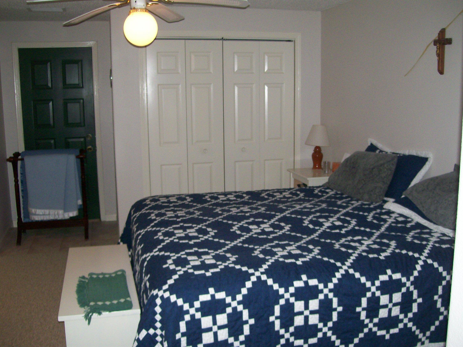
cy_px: 174
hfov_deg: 51.4
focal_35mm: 36
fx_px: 482
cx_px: 232
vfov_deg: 39.7
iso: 140
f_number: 2.7
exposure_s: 1/64
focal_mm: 6
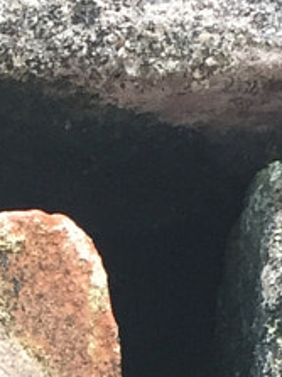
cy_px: 570
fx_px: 2261
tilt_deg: +2.6
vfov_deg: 9.3
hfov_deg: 7.0
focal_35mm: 208
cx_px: -127
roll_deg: +1.5
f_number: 2.2
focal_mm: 4.15
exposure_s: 1/33
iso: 50
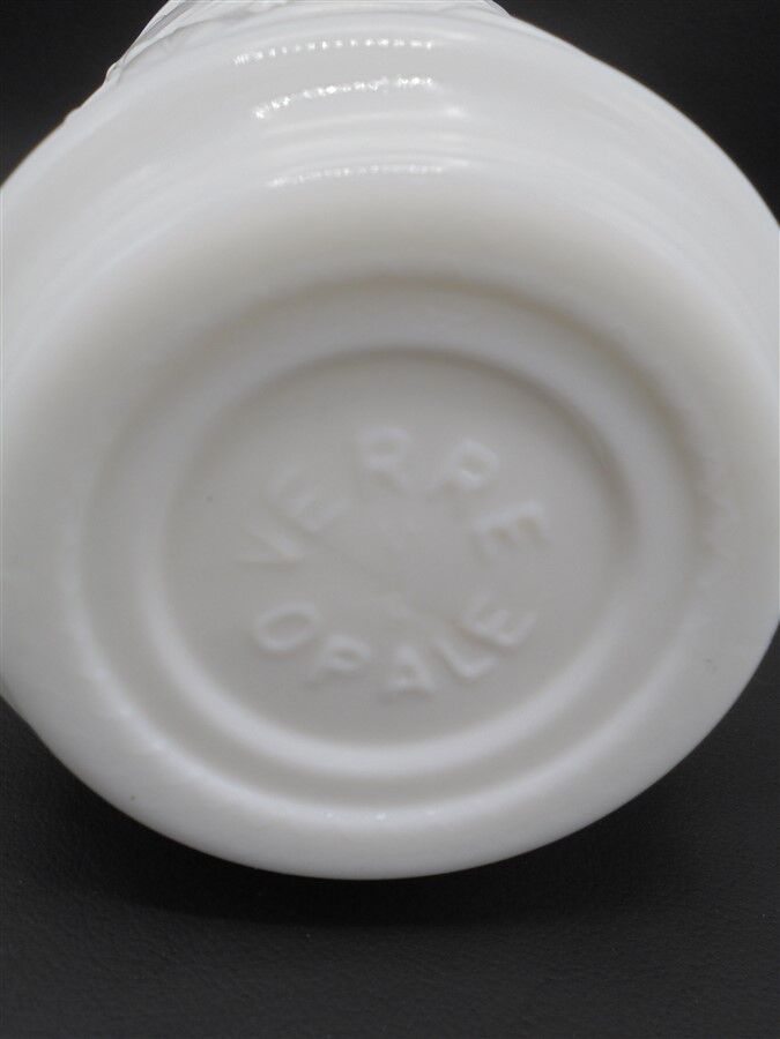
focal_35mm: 38
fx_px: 1142
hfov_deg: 37.7
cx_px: 390
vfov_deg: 49.0
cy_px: 520
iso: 100
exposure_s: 1/125
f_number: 4.2
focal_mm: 6.9
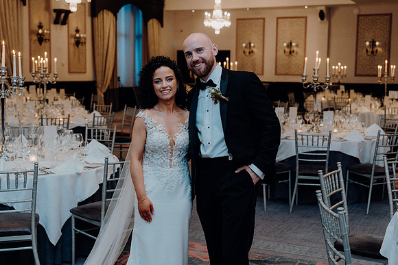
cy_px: 132
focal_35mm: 50
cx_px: 199
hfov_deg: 39.6
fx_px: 553
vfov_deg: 27.0
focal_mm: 50
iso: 2500
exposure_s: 1/160
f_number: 3.5
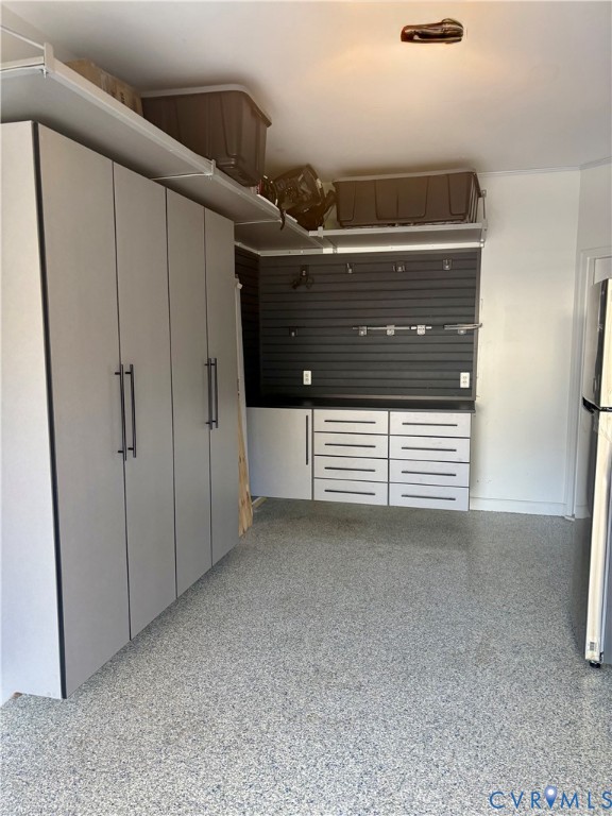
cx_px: 306
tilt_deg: -7.3
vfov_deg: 67.3
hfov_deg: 53.1
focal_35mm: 26
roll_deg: +1.8
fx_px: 613
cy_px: 408
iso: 125
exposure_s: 1/72
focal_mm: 5.96
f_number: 1.6
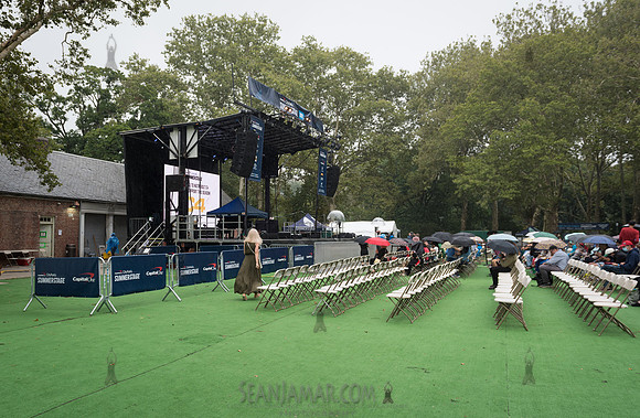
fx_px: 504
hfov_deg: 64.3
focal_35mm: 29
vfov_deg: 45.1
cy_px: 217
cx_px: 262
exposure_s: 1/250
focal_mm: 24
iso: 160
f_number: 4.5
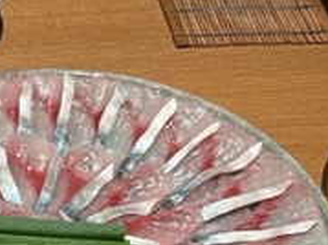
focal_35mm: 93
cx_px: -222
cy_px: 362
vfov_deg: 14.8
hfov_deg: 17.8
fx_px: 881
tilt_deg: -52.4
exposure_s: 1/60
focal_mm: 5.1
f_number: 1.6
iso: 125
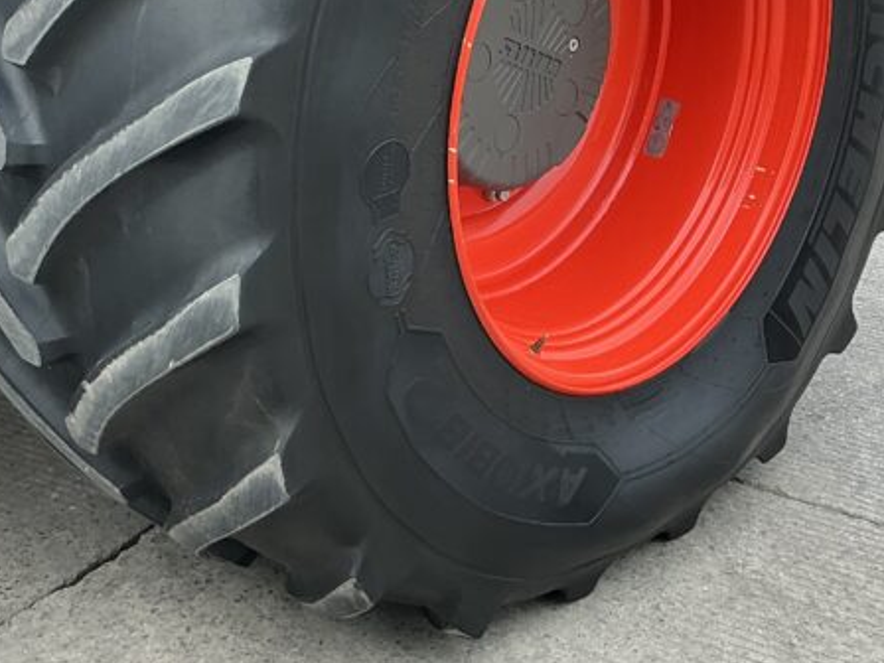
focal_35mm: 64
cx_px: 478
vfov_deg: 22.5
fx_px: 1634
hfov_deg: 30.3
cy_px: 85
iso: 20
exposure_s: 1/225
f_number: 1.8
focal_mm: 3
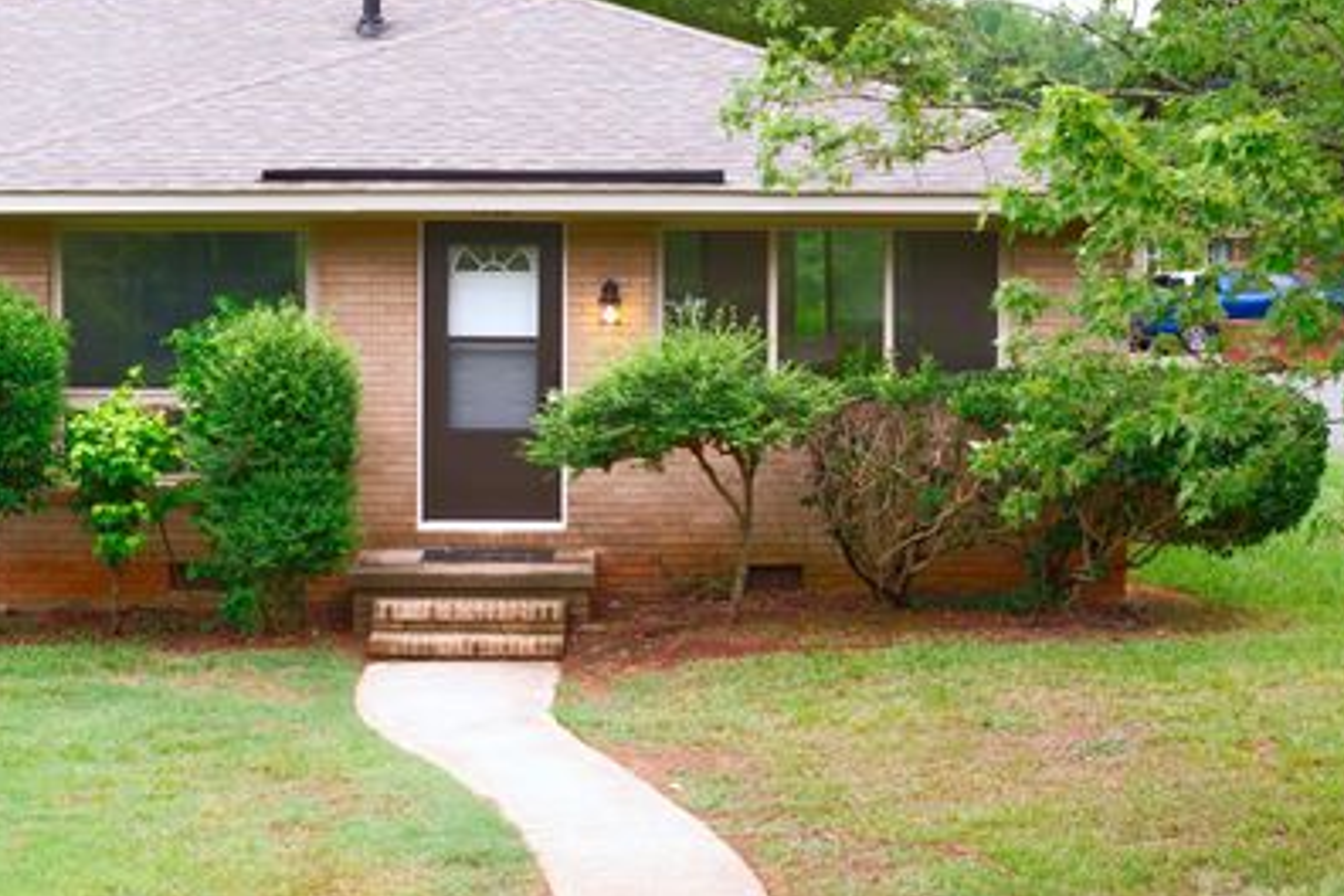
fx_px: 3434
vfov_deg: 14.9
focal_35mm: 92
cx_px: 614
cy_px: 399
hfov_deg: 22.1
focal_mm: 19.4
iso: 100
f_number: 2.8
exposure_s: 1/120
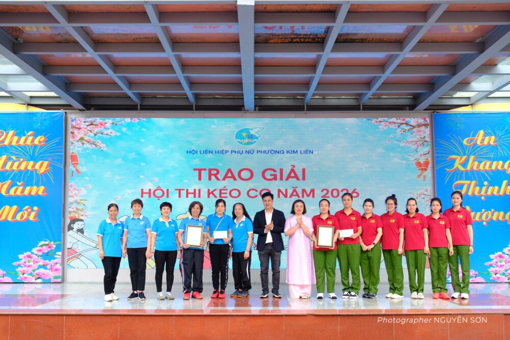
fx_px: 595
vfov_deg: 31.9
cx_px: 255
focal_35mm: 42
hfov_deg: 46.4
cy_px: 170
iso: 320
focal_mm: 28.3
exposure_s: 1/160
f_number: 4
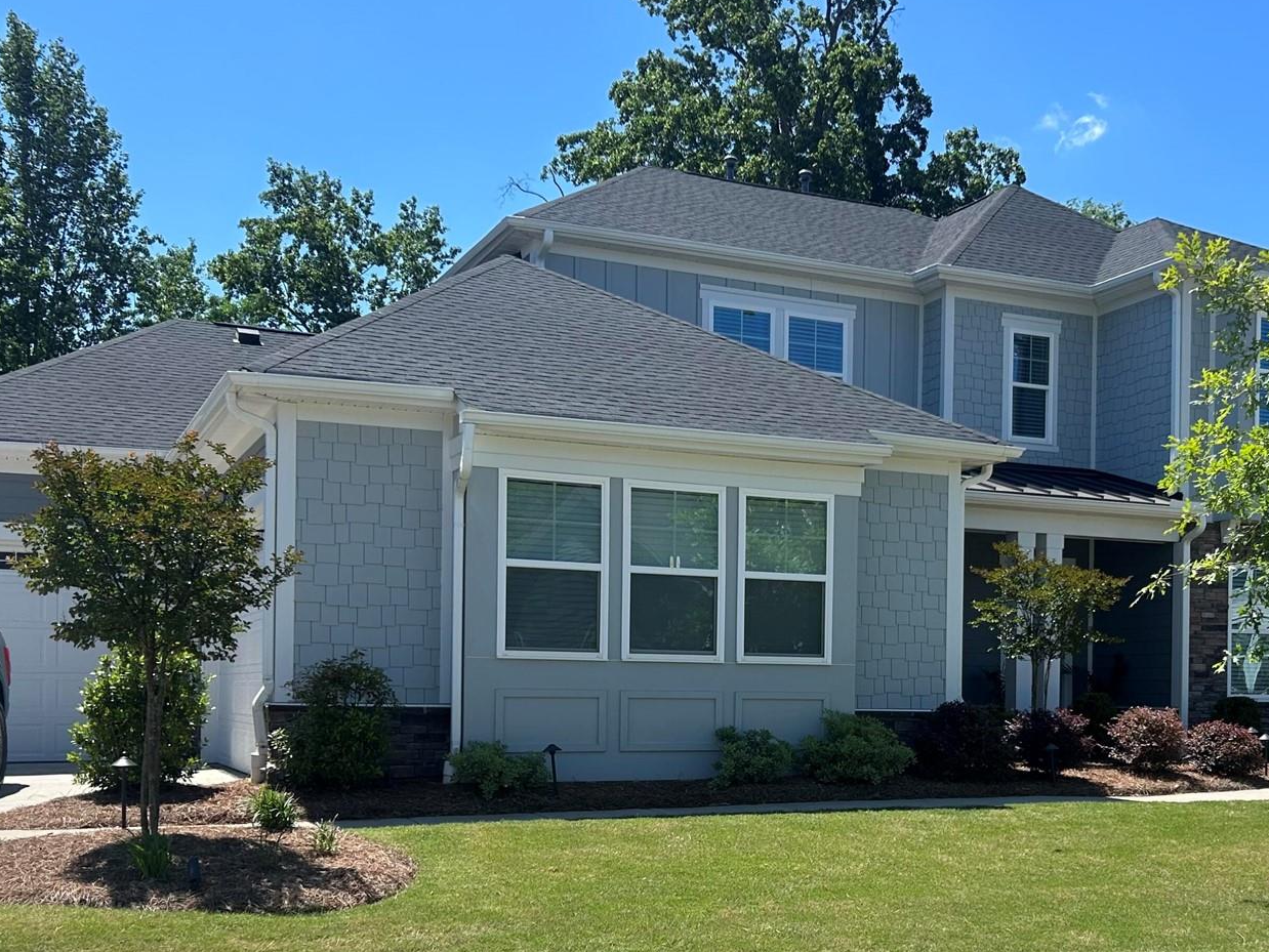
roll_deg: -0.6
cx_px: 817
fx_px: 1577
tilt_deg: +0.6
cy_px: 675
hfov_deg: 43.4
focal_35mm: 43
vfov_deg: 33.1
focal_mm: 5.7
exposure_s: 1/3571
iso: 50
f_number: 1.5
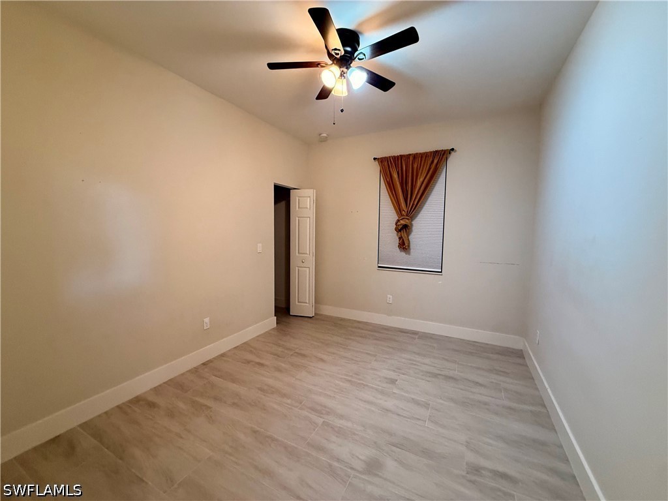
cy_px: 250
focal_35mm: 14
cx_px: 334
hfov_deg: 102.1
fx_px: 270
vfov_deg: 85.7
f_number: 2.2
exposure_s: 1/60
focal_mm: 2.22
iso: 400
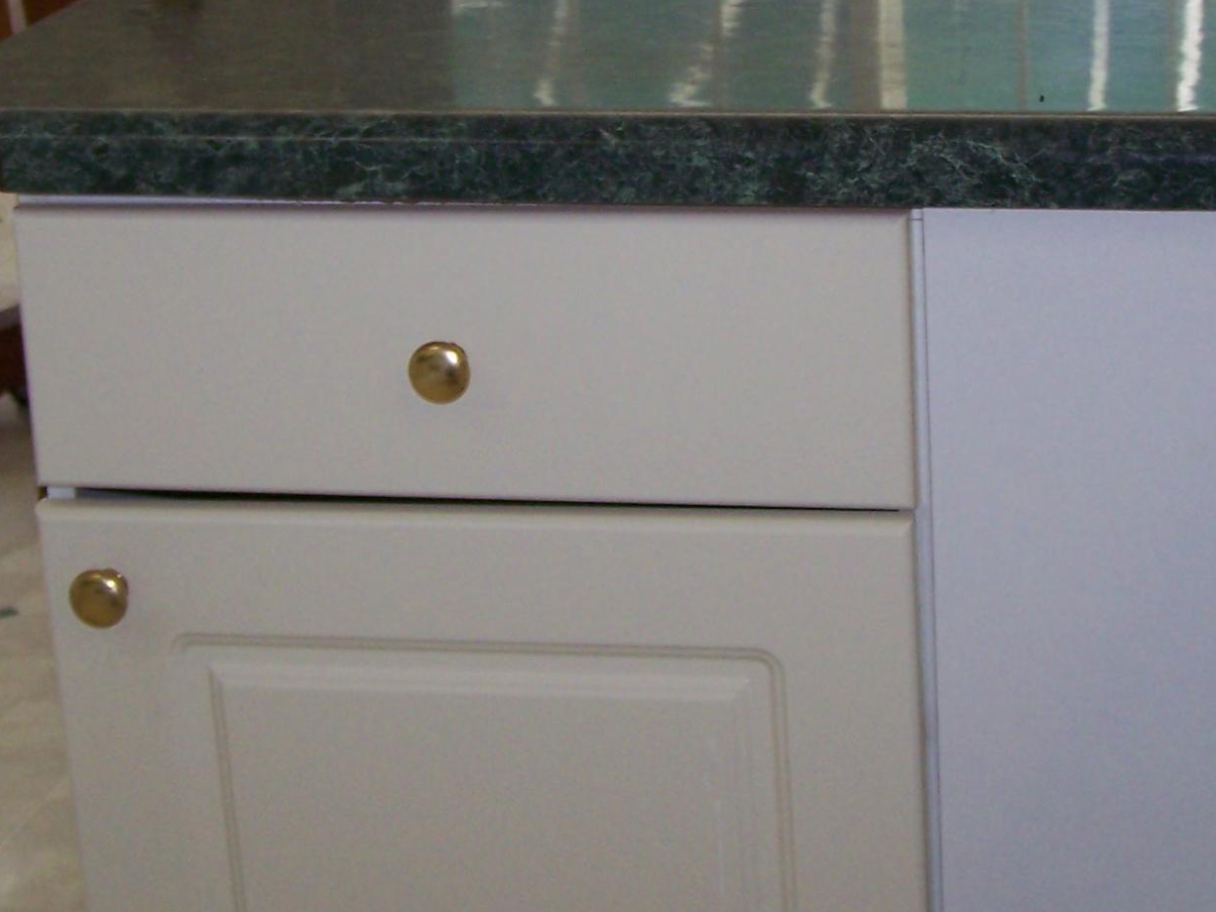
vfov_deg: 15.8
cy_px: 253
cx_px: 667
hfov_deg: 21.1
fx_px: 3266
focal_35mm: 93
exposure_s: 1/60
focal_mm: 6.3
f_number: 2.8
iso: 80
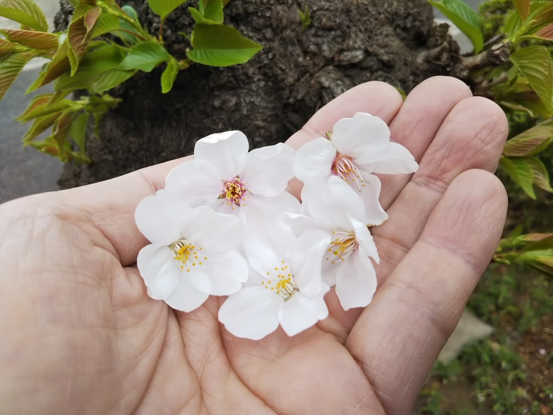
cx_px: 276
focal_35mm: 30
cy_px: 208
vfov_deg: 46.8
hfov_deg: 60.0
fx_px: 479
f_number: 2.2
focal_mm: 4
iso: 20
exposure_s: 1/126
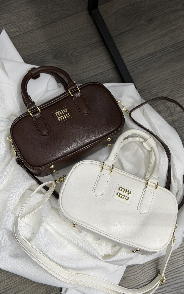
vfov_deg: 39.6
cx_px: 93
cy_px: 147
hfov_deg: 25.3
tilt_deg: -79.2
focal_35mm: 51
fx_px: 409
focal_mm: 6.76
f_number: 1.78
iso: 80
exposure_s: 1/50
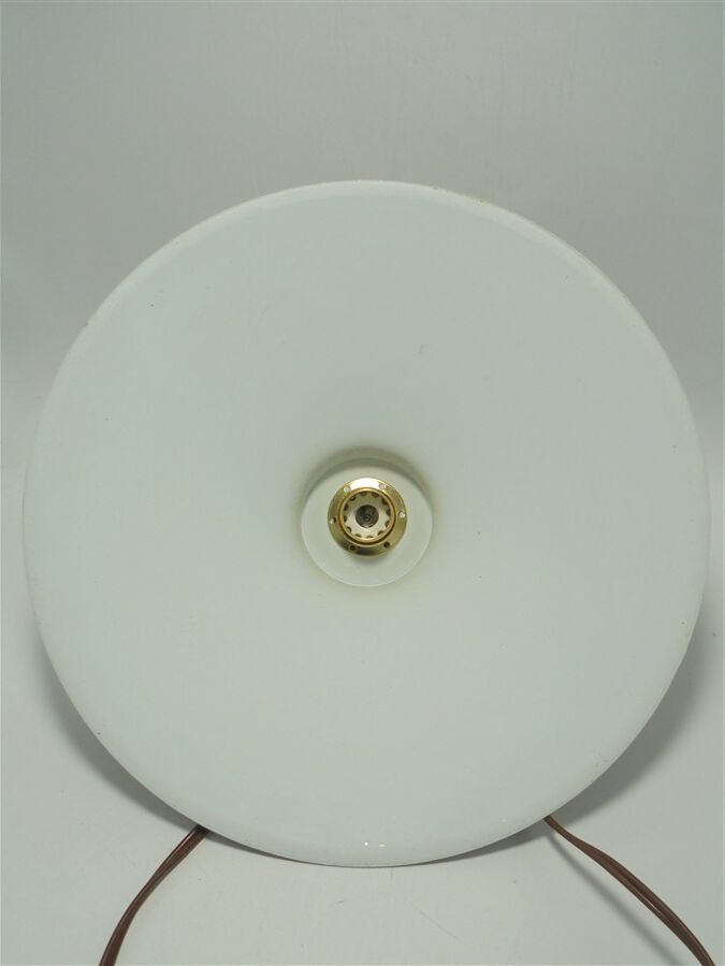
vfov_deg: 61.7
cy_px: 483
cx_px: 362
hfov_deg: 48.2
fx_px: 810
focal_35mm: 29
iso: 100
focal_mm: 5.3
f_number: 3.7
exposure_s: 1/125
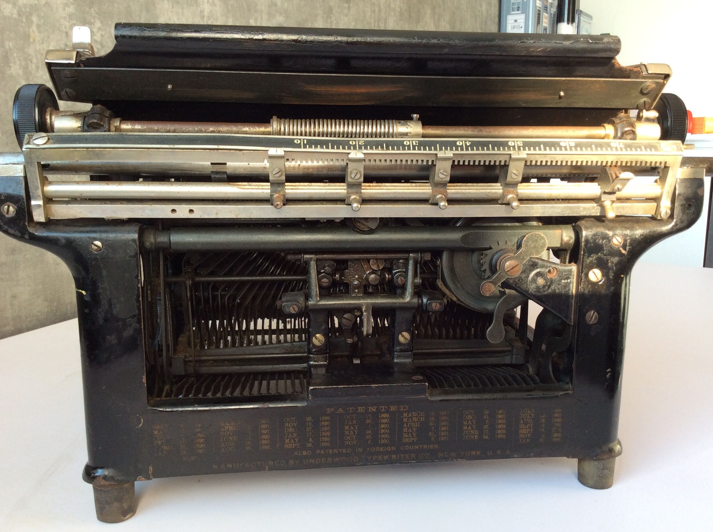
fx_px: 679
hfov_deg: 55.4
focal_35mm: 33
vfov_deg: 42.8
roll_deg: +1.1
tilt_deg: -11.5
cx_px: 364
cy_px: 268
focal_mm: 3.3
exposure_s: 1/50
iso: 40
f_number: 2.4
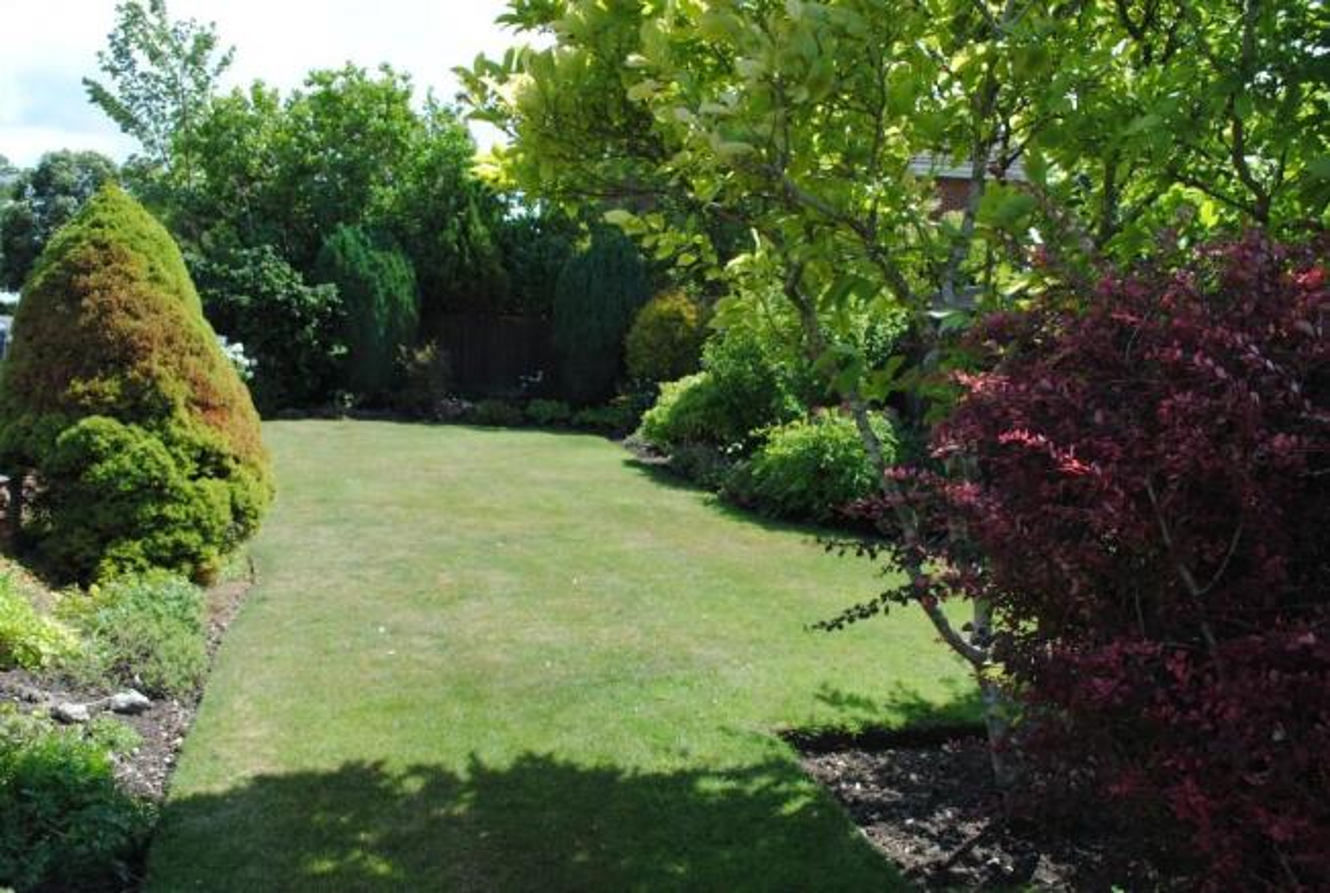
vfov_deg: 43.8
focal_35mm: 30
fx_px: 1111
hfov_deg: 61.8
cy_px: 446
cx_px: 665
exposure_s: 1/160
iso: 100
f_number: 6.3
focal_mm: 20
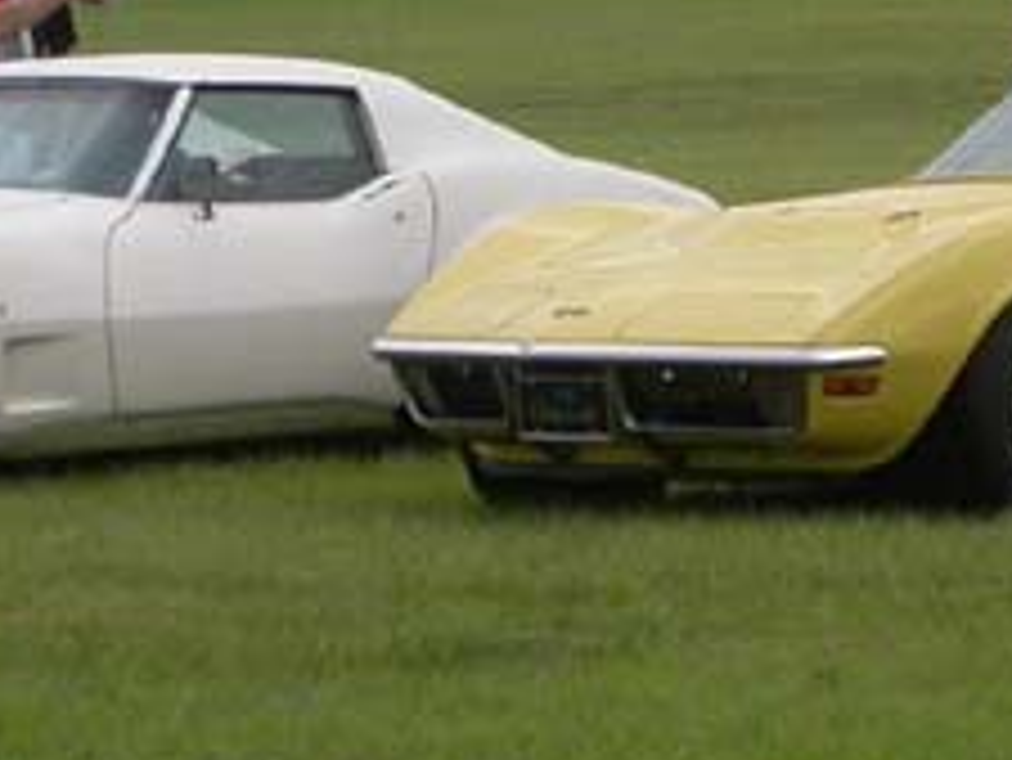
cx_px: 535
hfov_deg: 5.1
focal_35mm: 387
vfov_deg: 3.8
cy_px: 301
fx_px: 11320
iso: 100
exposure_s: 1/331
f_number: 5.3
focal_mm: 22.6
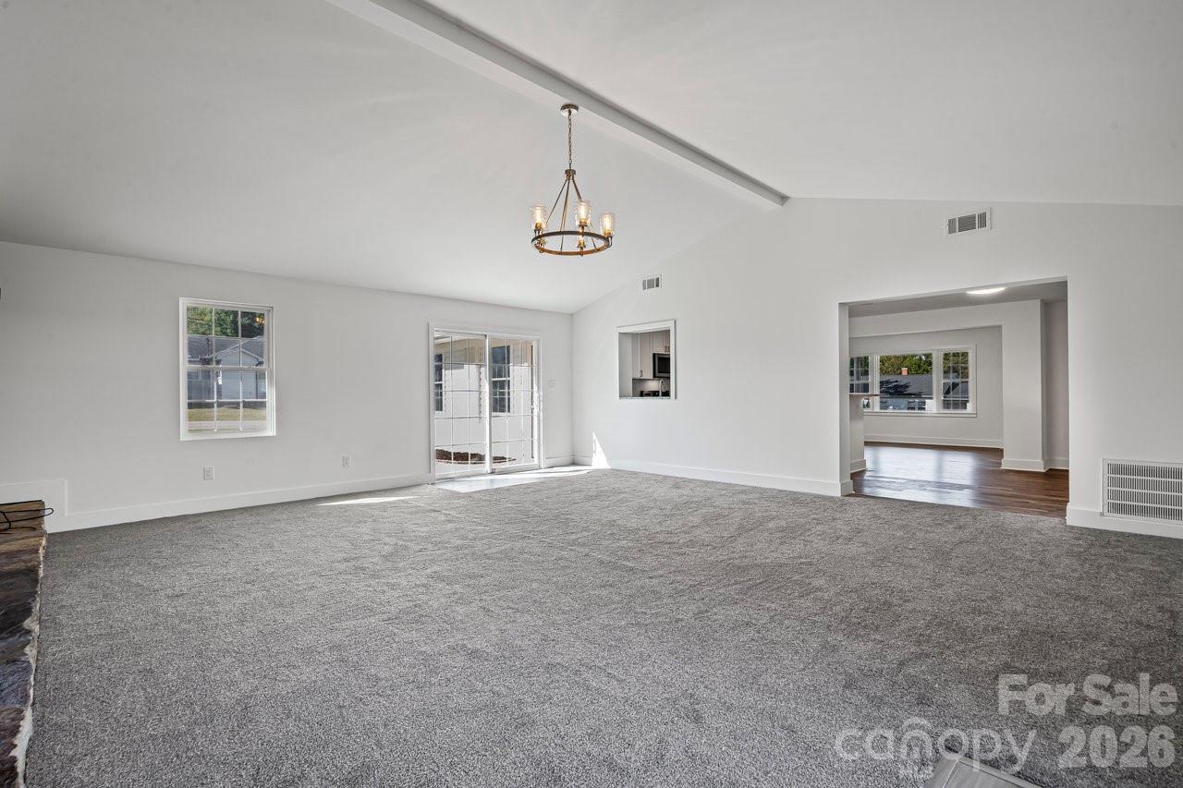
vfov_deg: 73.7
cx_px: 592
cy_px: 394
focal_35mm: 16
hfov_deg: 96.7
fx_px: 526
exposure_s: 1/13
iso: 100
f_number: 11
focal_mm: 16
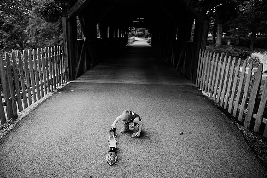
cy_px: 89
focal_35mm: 24
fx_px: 178
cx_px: 134
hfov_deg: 73.7
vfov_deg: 53.2
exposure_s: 1/800
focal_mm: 24
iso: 200
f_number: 2.2
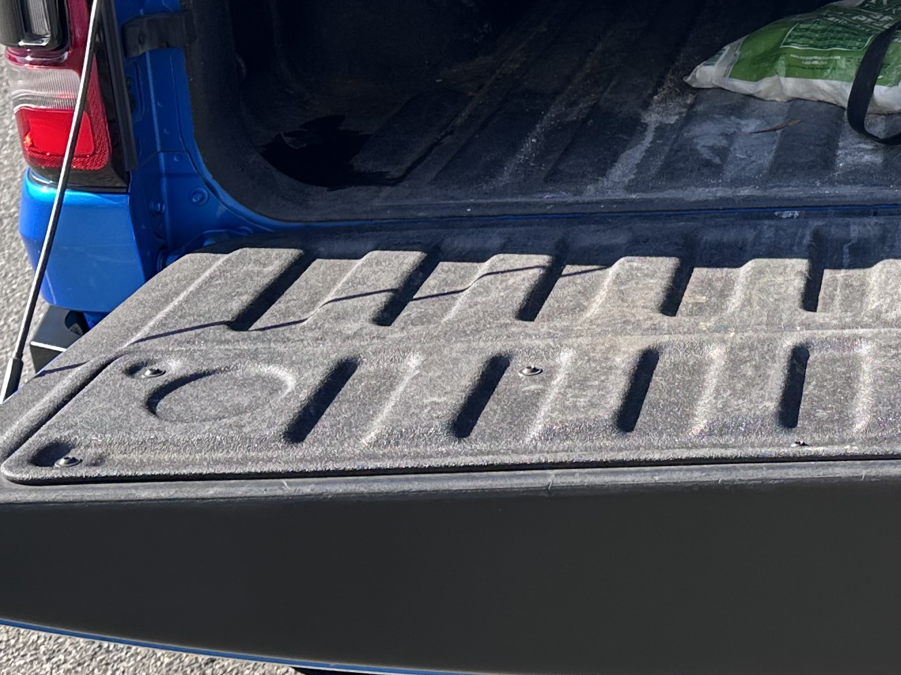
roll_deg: +1.0
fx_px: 1900
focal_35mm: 73
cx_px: 925
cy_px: 56
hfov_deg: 25.2
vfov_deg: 19.7
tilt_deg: -13.4
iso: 80
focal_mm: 6.86
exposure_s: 1/872
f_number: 1.78
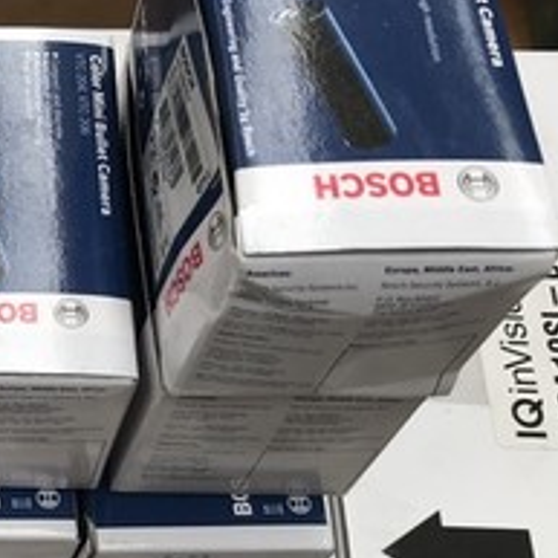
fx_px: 1404
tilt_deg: -64.2
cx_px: -139
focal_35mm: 77
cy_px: 408
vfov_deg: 22.3
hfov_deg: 20.7
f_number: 1.8
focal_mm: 3.99
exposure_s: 1/190
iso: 20
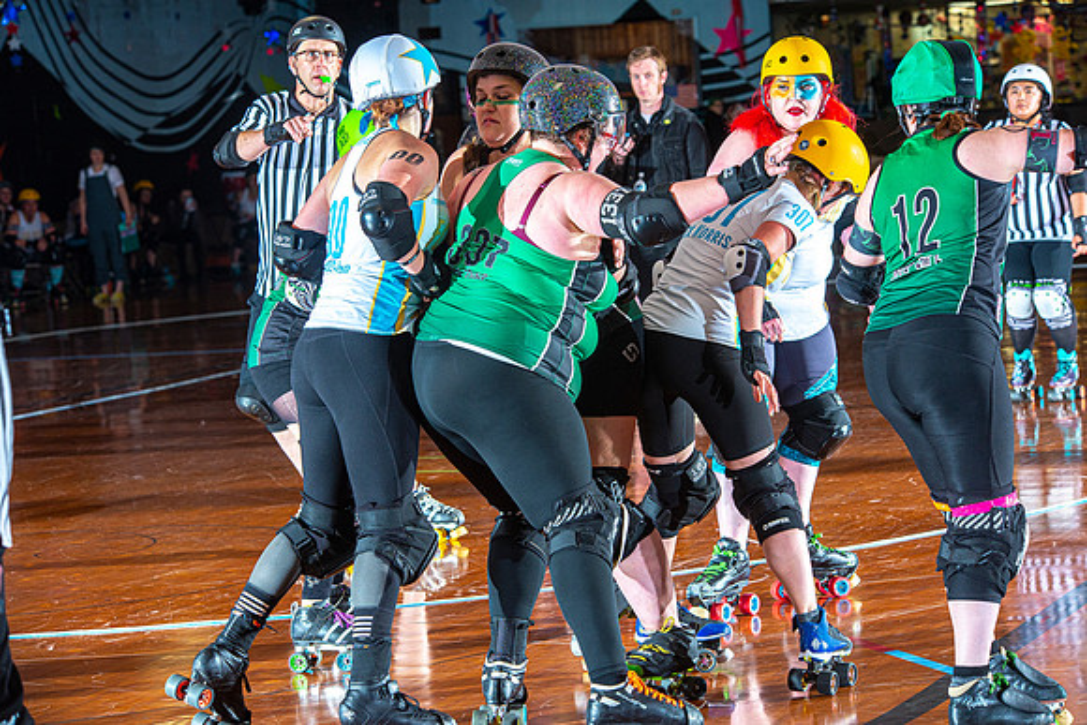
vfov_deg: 12.2
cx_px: 544
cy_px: 362
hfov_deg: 18.3
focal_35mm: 112
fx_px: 3382
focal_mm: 112
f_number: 7.1
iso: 640
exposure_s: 1/160
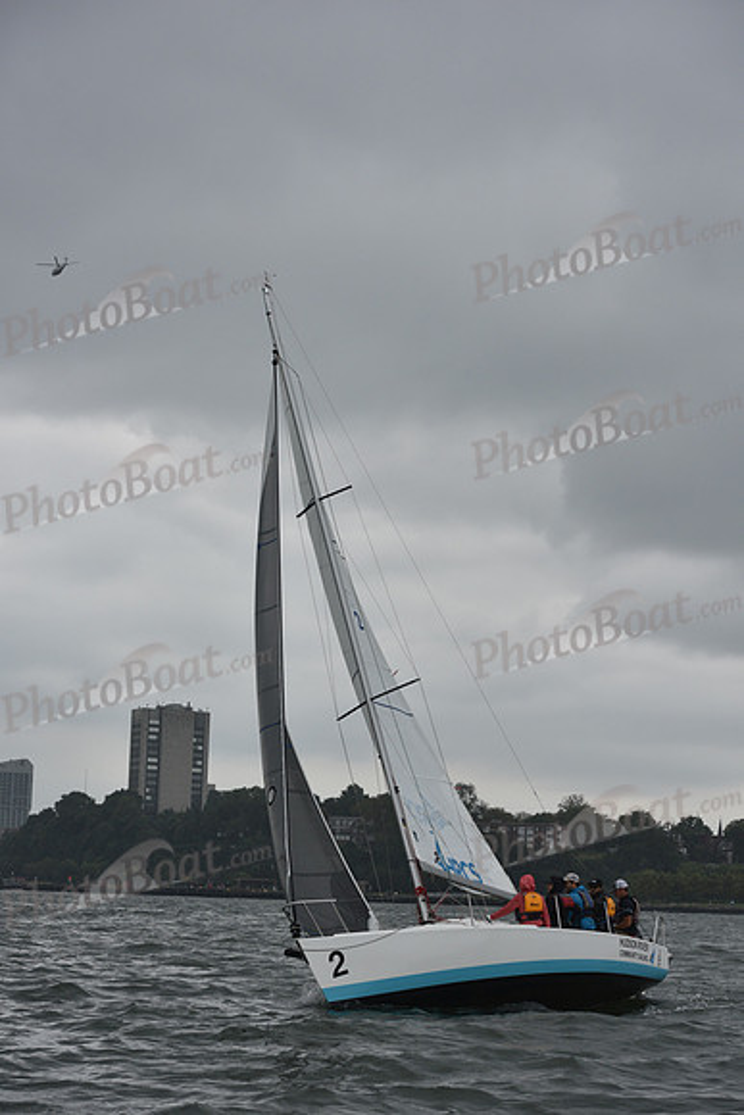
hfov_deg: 19.5
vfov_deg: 28.8
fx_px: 2169
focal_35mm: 70
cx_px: 372
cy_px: 558
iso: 320
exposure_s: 1/800
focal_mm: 70
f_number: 6.3
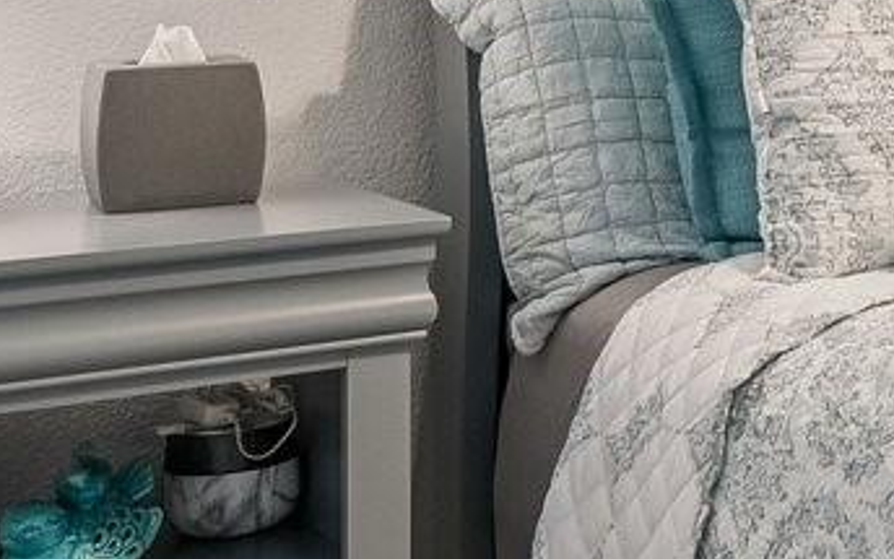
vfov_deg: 13.1
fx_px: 2363
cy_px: -136
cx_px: 1567
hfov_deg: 17.7
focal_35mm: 97
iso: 400
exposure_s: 1/20
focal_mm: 16
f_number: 8
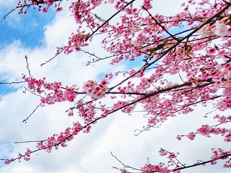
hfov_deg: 36.7
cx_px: -61
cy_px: 196
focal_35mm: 35
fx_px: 233
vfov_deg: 34.4
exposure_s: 1/1328
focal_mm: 2.2
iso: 50
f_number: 2.2
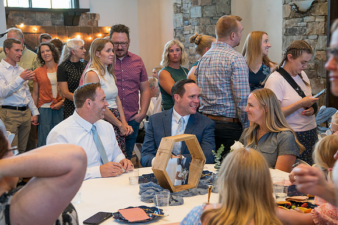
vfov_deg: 24.0
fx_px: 529
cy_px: 112
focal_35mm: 56
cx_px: 169
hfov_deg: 35.4
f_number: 5
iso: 3200
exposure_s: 1/60
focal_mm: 56
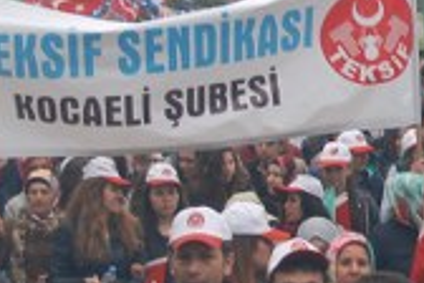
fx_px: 2277
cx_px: 586
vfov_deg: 7.1
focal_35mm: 193
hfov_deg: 10.4
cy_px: 45
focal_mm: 27
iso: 100
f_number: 6.3
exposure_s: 1/160
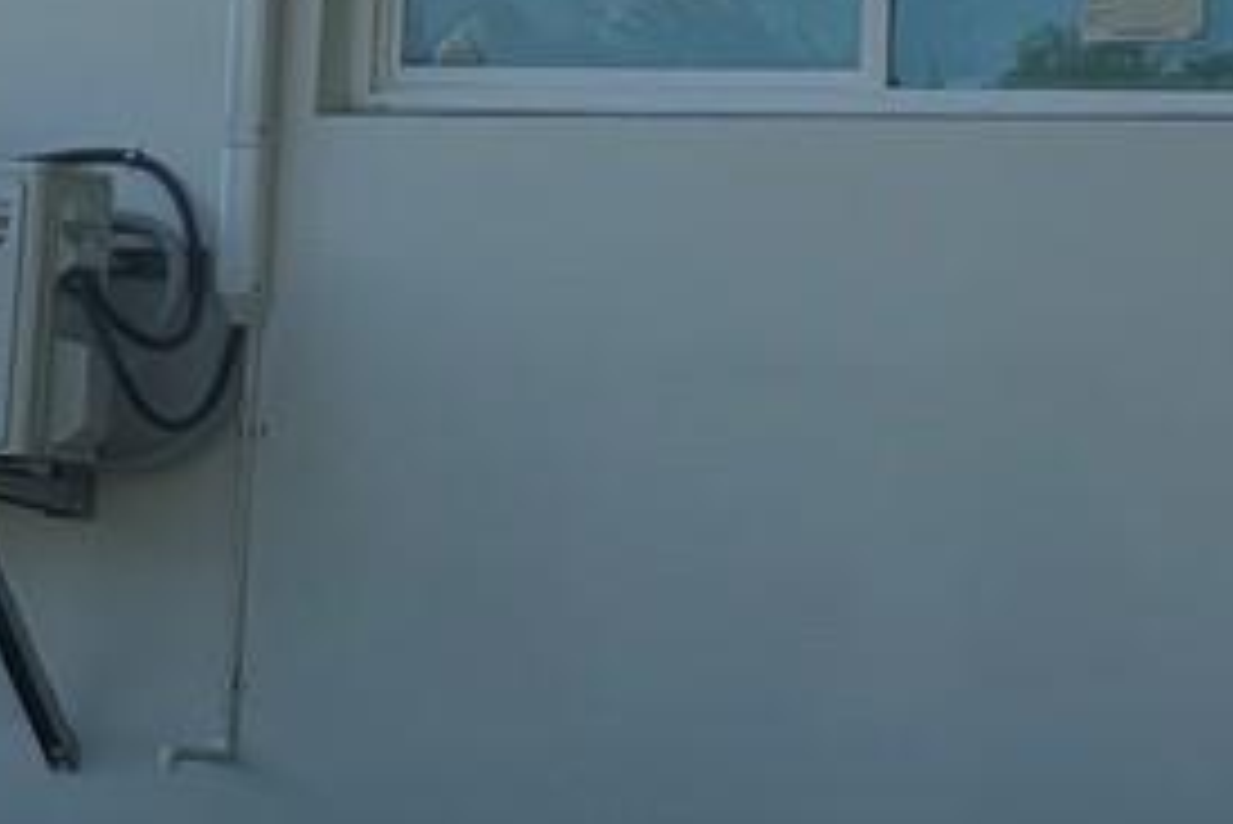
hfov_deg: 12.9
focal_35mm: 158
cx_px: 1089
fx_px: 5414
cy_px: 293
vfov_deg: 8.7
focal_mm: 5.96
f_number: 1.6
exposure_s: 1/2451
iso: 50
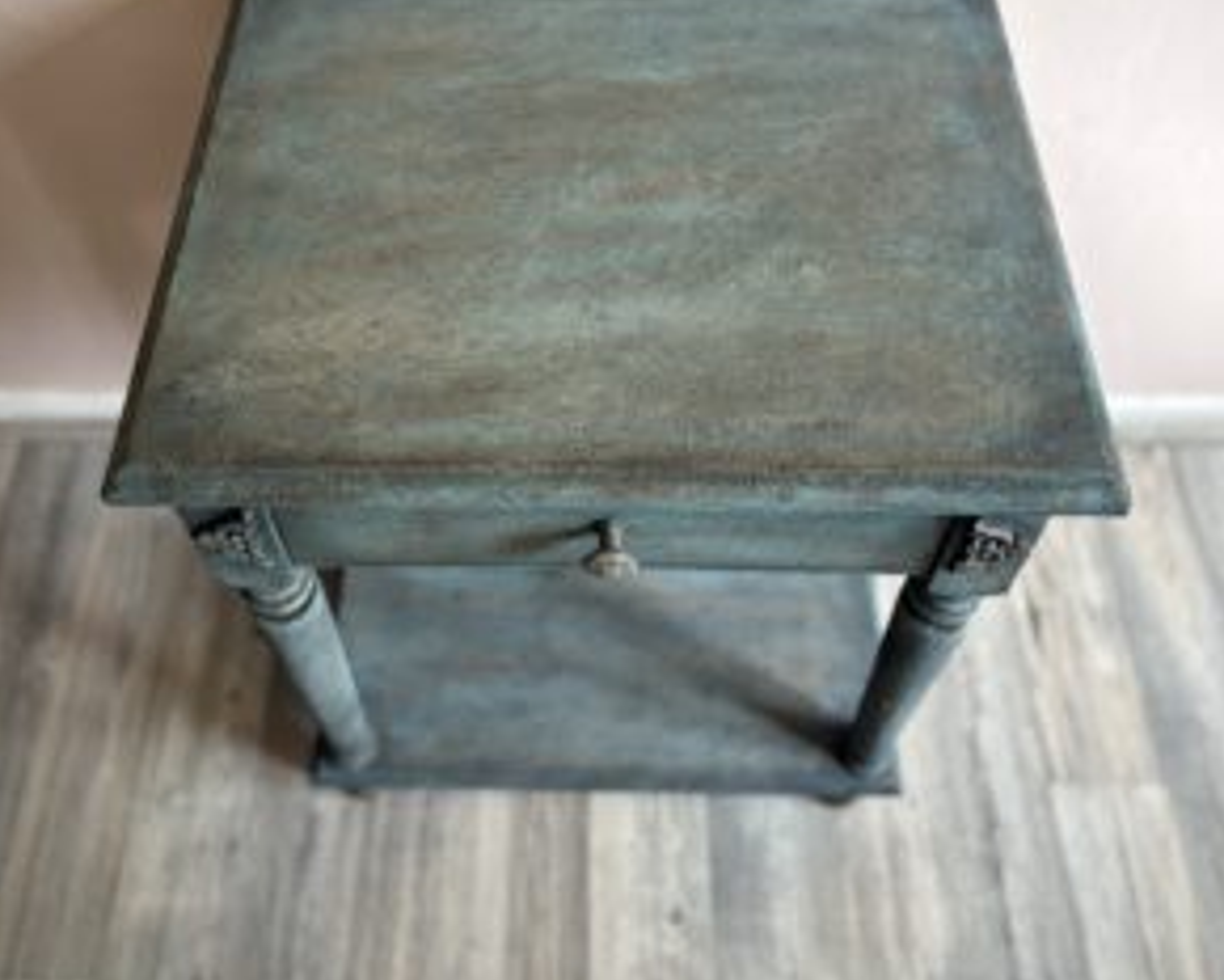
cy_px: 249
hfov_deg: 51.5
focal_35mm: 35
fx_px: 1268
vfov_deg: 41.0
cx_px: 620
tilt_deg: -51.5
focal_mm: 5.96
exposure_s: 1/100
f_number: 1.6
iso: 64
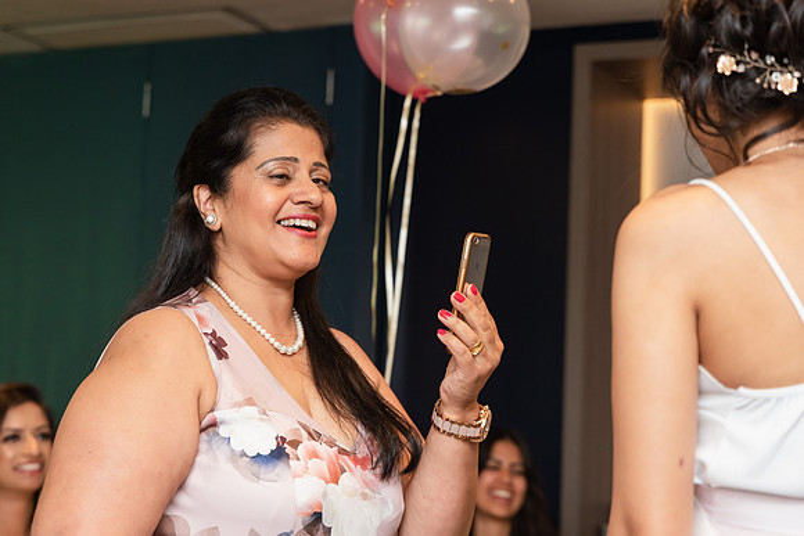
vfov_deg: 17.0
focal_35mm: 80
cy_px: 249
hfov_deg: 25.3
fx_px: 1792
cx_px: 343
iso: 1600
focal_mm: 70
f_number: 4
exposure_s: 1/160
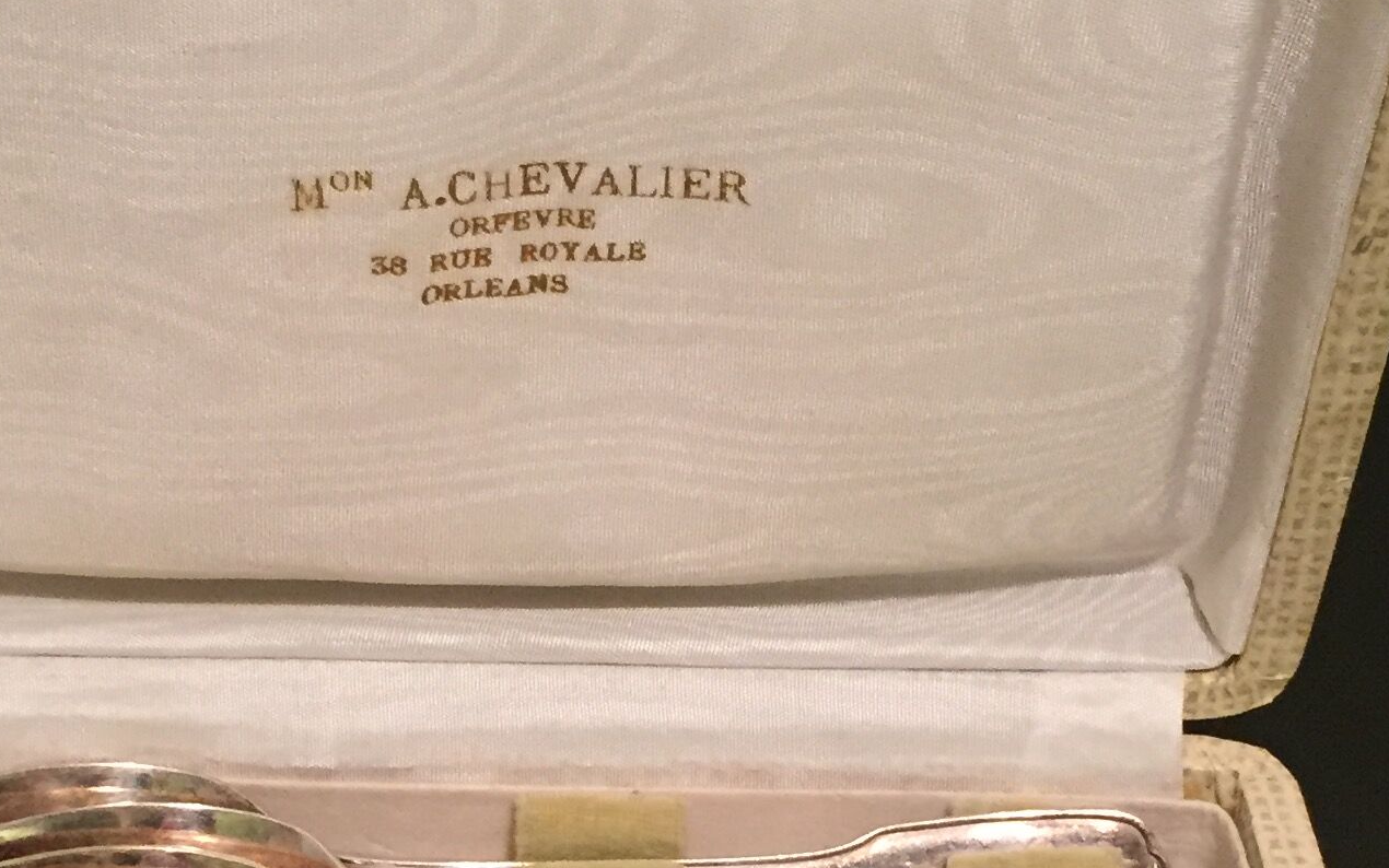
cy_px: 782
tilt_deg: -56.1
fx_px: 2991
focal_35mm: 79
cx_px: 631
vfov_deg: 16.3
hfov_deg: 26.1
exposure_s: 1/33
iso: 250
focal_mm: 4.15
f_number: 2.2
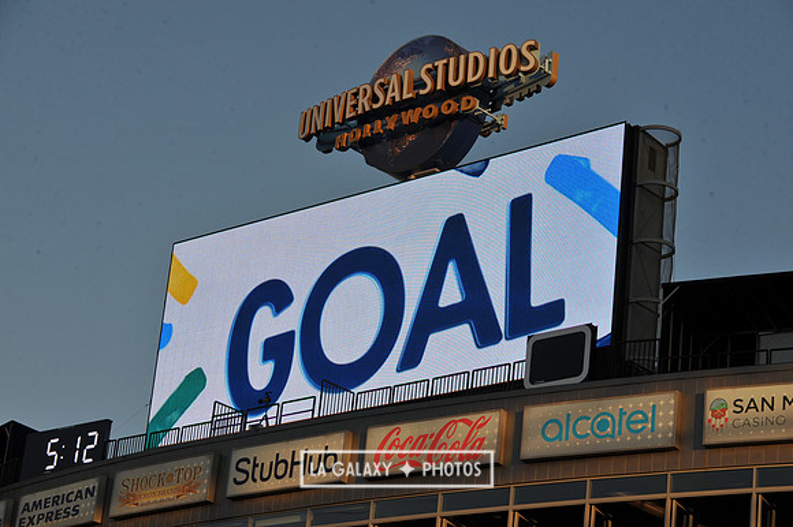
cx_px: 396
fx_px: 2312
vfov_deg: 13.0
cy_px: 264
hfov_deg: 19.5
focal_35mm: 105
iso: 400
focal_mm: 105
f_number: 11
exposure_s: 1/500
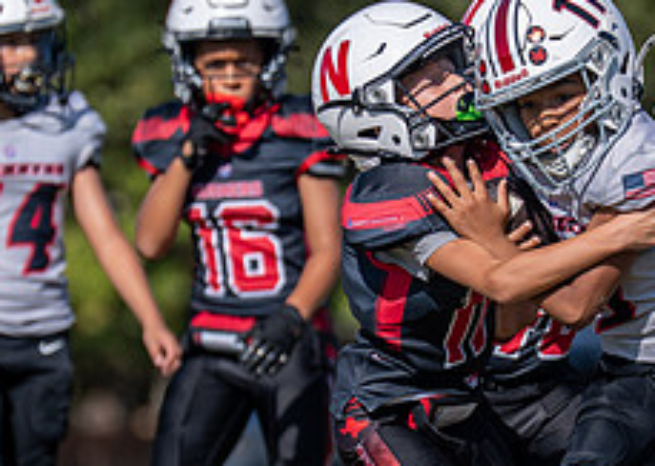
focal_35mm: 858
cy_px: 388
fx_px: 15942
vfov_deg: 1.7
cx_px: 449
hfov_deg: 2.4
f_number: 2.8
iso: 100
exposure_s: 1/2500
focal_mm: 200
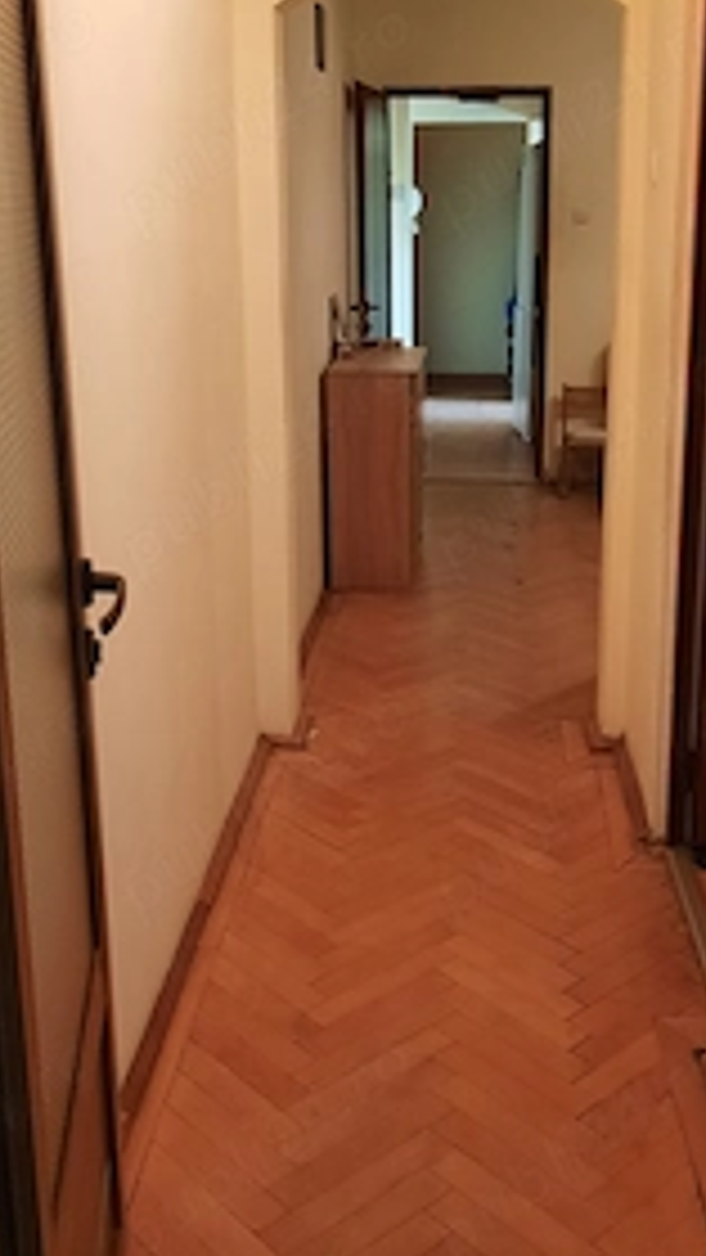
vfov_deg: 51.4
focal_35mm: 39
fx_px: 1298
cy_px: 536
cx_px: 423
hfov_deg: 30.4
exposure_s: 1/33
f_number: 2
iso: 320
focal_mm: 4.6
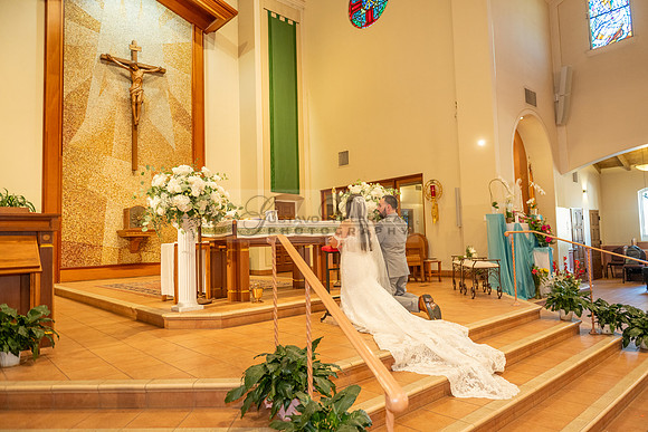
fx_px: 432
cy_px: 216
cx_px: 324
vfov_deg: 53.2
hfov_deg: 73.7
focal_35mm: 24
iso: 1600
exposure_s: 1/160
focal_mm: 24
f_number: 2.8
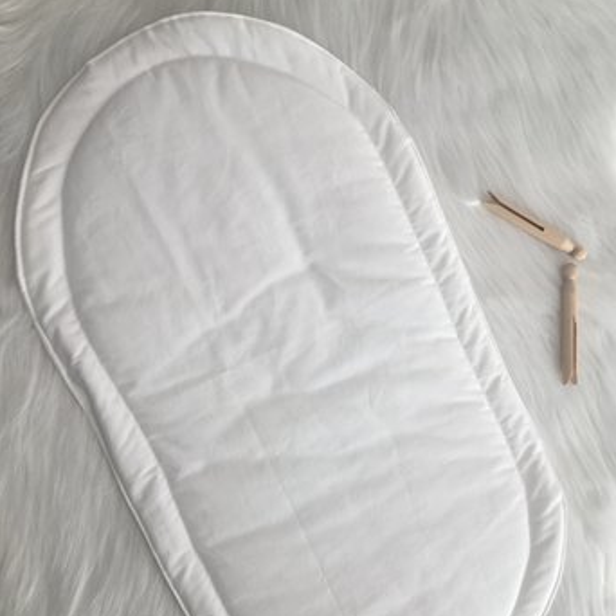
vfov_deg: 45.8
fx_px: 725
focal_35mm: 36
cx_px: 321
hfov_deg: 46.0
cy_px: 366
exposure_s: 1/100
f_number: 2.2
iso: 25
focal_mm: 4.15
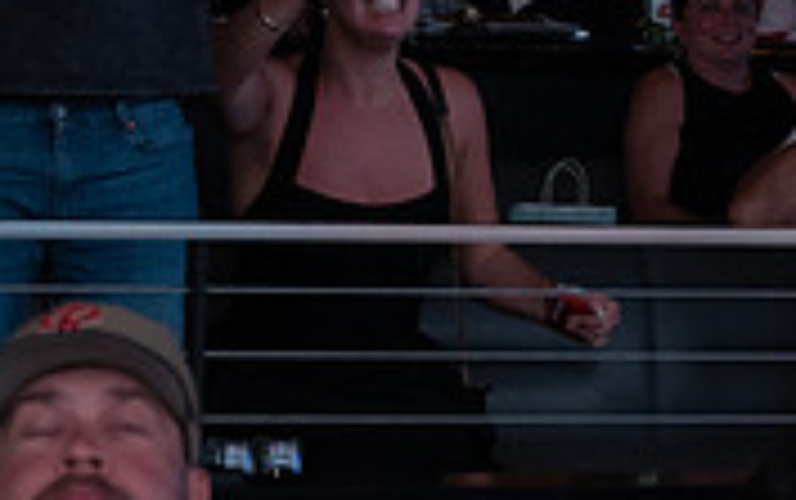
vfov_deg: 4.8
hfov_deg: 7.6
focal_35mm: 275
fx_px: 5971
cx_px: 696
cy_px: -81
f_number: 6
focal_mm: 75
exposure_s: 1/60
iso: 5600
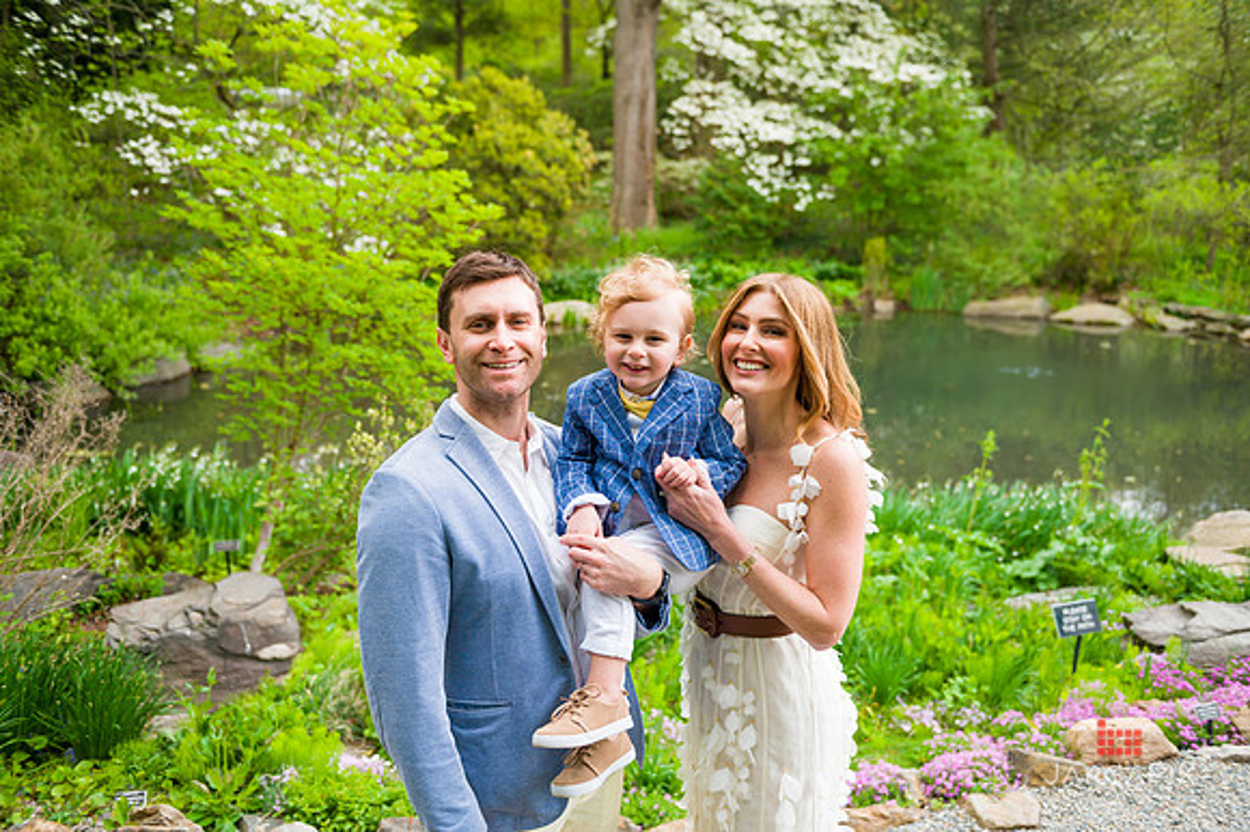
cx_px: 625
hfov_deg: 63.7
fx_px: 1006
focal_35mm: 29
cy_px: 416
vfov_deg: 44.9
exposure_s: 1/320
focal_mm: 29
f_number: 3.5
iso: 200
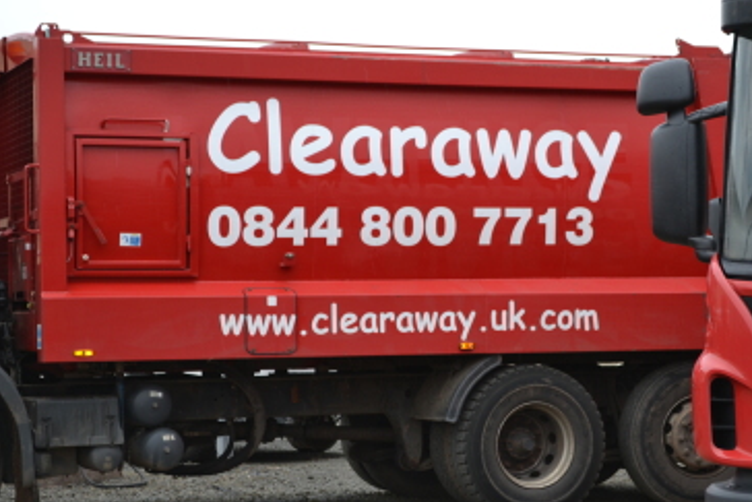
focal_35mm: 97
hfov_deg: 21.0
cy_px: 263
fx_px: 2027
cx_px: 426
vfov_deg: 14.1
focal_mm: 46
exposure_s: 1/125
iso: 100
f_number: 5.3
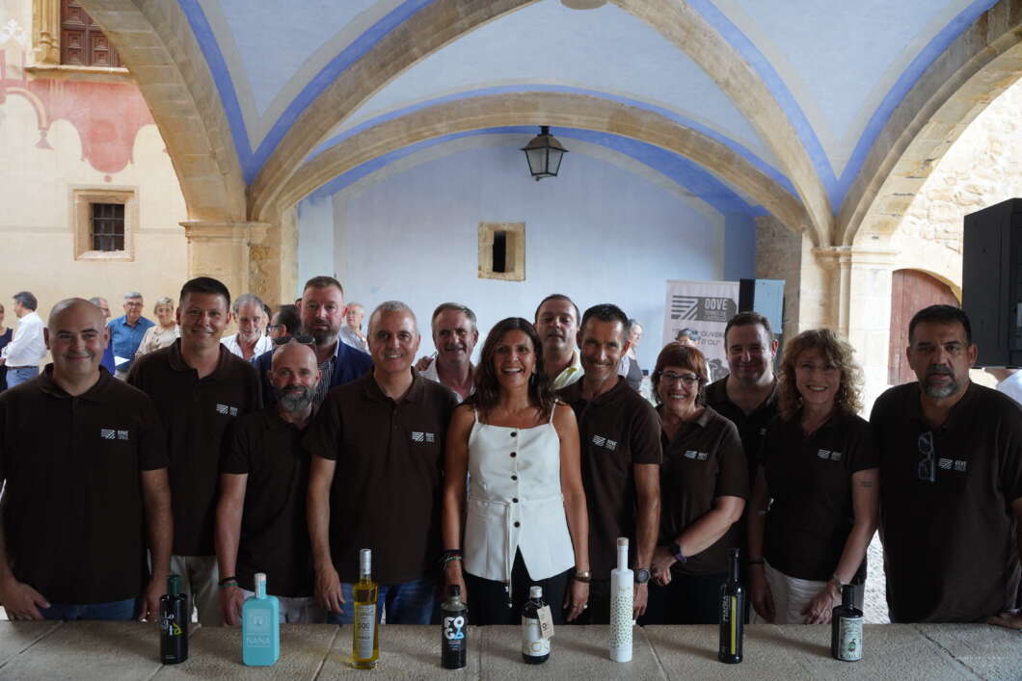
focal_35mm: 31
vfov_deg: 42.3
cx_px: 511
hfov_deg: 60.3
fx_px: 880
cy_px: 340
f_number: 6.3
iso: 1600
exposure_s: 1/50
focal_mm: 31
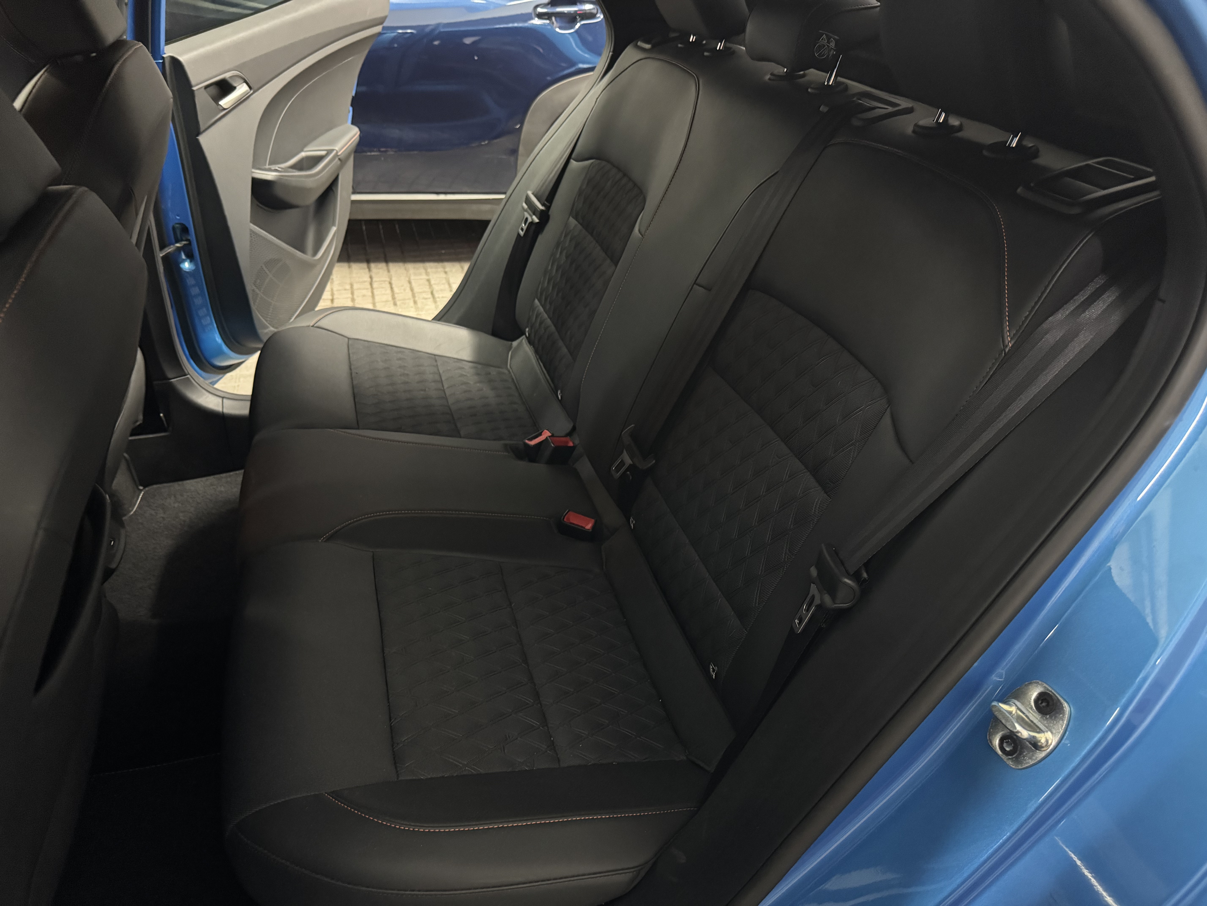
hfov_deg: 71.6
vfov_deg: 56.8
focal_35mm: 24
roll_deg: -2.2
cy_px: 453
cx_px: 604
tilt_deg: -31.0
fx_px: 837
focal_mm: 6.76
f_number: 1.78
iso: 1000
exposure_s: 1/25
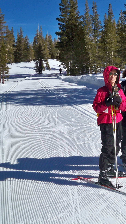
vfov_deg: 40.6
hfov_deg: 22.2
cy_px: 112
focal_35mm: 51
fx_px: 303
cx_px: 138
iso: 64
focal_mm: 6.3
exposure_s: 1/1000
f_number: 4.7
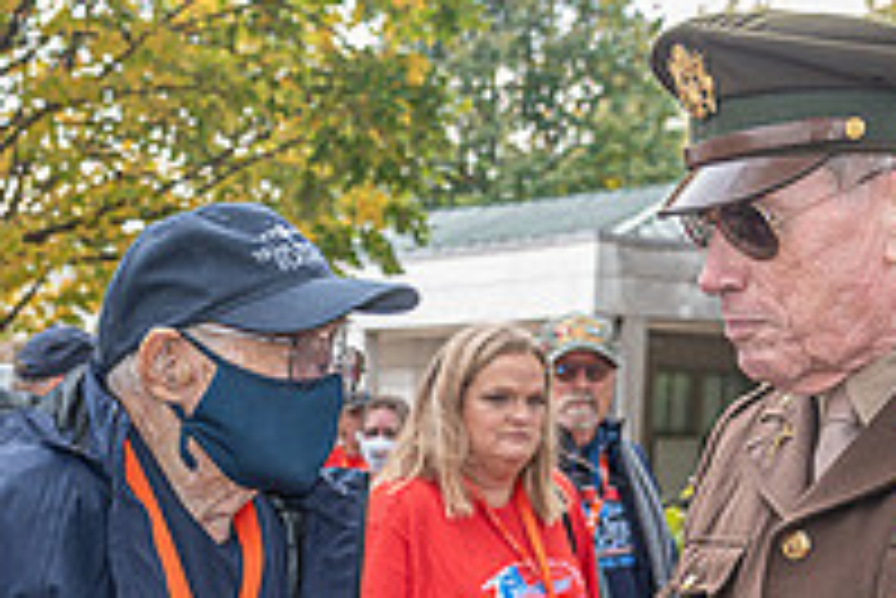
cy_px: 680
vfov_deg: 16.0
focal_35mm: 83
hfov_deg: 23.9
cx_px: 130
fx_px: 2067
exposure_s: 1/160
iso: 500
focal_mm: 28
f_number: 4.5
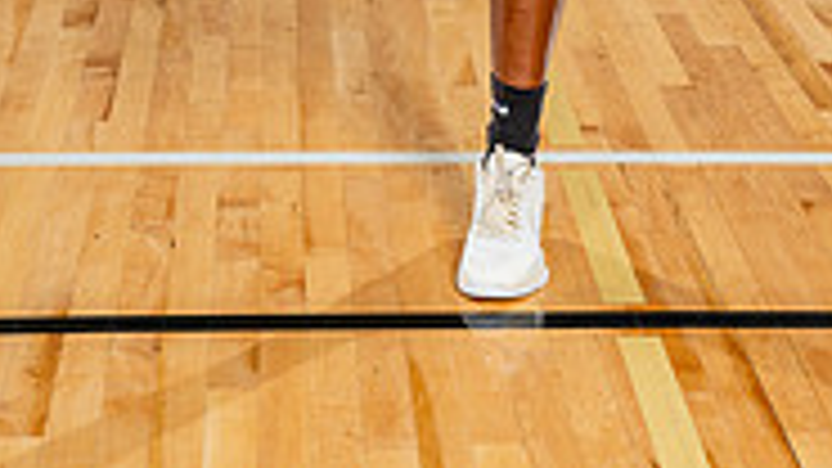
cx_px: 445
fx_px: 2471
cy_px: -540
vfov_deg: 9.9
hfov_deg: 19.1
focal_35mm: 112
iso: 200
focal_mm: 44
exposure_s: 1/250
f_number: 5.6
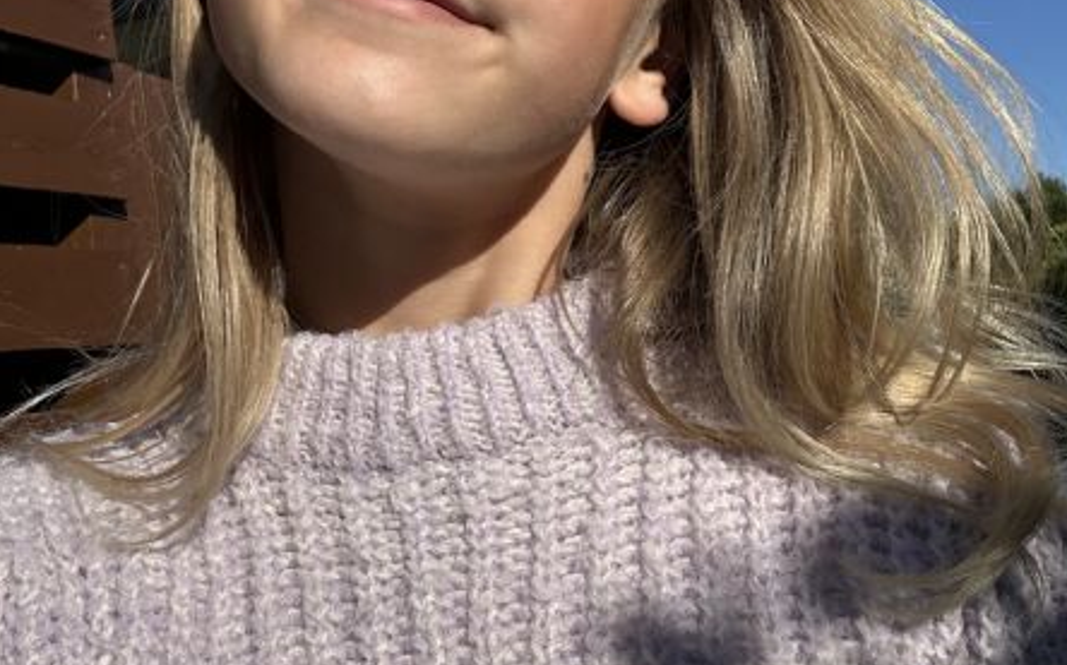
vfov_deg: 29.4
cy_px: 182
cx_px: 534
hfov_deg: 46.2
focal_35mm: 43
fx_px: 1250
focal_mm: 2.69
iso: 25
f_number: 1.9
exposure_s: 1/2242
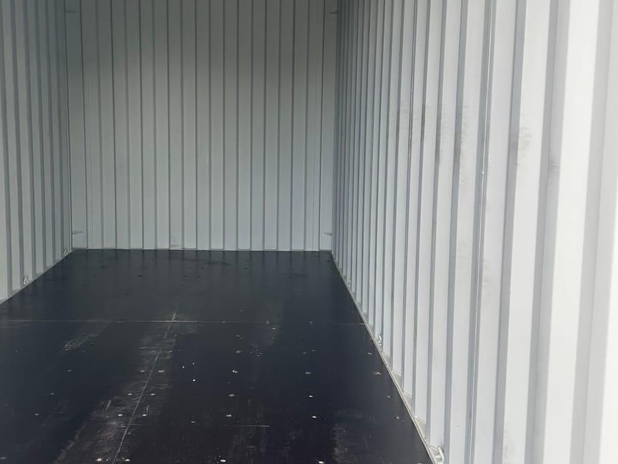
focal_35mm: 32
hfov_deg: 56.2
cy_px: 210
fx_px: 571
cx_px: 233
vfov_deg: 44.1
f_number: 1.78
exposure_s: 1/137
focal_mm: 6.86
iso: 64
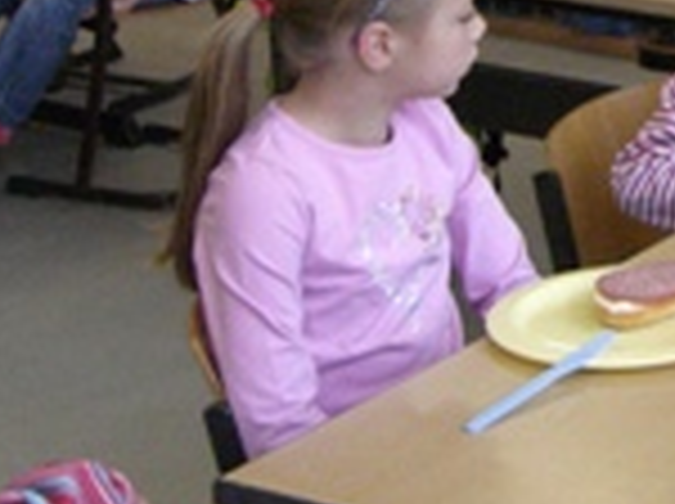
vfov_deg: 11.4
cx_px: 1098
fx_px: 2472
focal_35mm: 127
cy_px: -83
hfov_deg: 14.2
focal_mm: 7.9
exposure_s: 1/250
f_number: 2.8
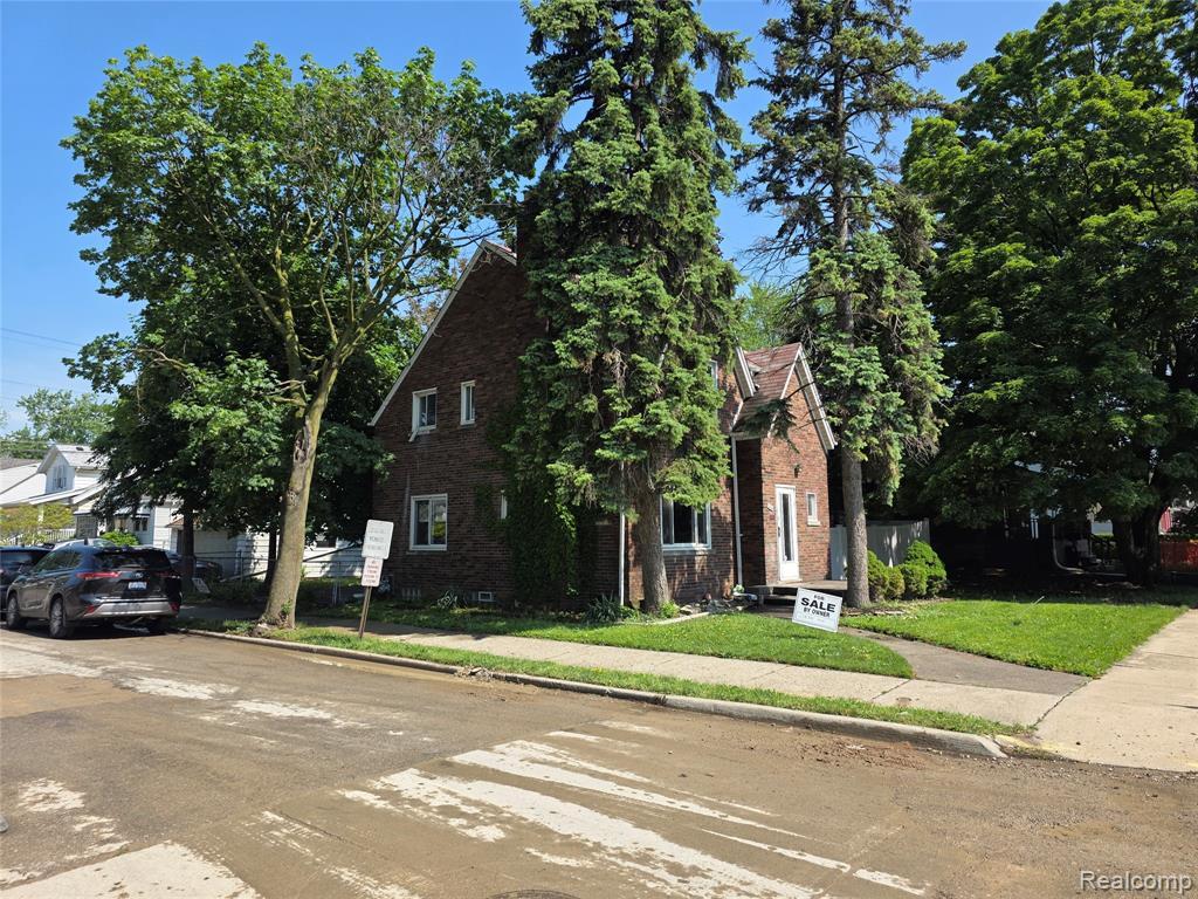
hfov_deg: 73.9
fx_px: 796
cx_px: 599
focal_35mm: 23
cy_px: 450
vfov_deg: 58.9
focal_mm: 6.3
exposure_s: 1/3203
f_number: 1.7
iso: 80
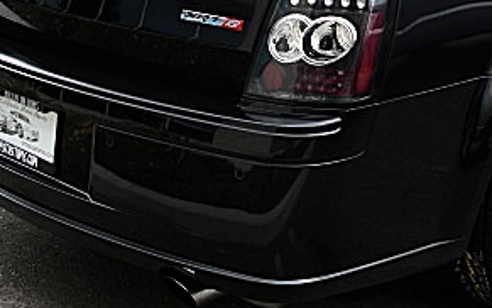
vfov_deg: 15.5
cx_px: 406
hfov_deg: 24.2
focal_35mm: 84
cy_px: 68
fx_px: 1127
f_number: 2.8
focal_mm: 6.3
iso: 50
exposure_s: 1/200
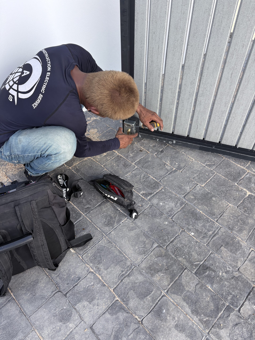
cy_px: 170
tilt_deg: -47.6
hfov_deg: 53.1
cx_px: 128
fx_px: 255
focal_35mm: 26
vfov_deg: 67.3
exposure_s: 1/511
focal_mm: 5.96
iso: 50
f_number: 1.6
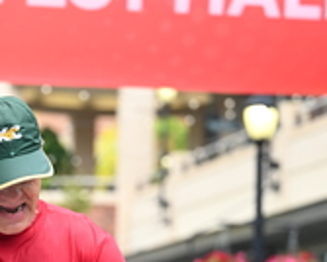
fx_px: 2093
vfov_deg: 7.1
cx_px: 24
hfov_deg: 8.9
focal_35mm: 216
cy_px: 284
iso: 800
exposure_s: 1/1600
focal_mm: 70
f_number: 2.8
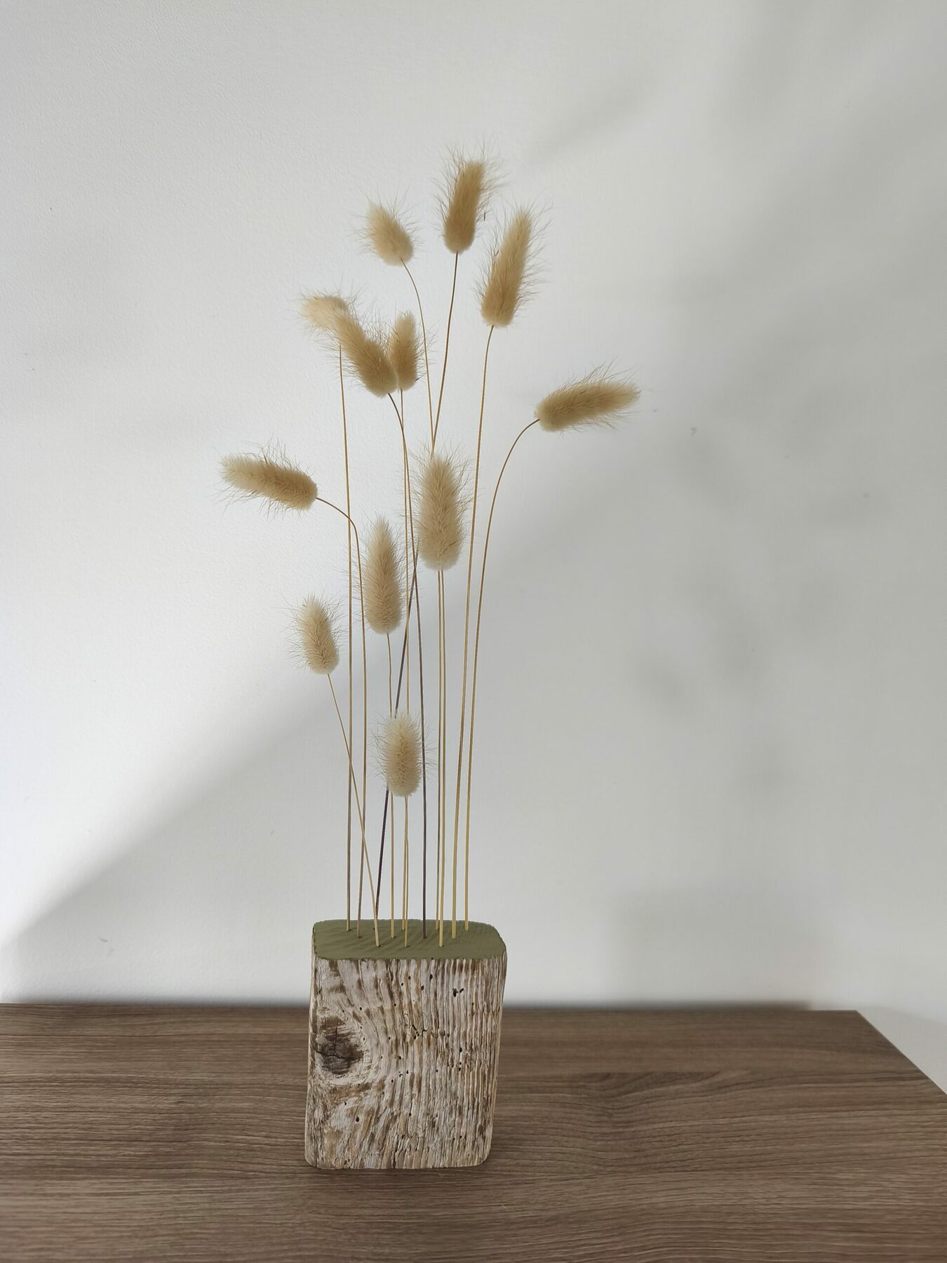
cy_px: 632
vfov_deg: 73.9
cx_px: 474
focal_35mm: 23
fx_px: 839
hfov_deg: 58.9
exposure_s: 1/99.9
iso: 250
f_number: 1.65
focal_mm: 6.18
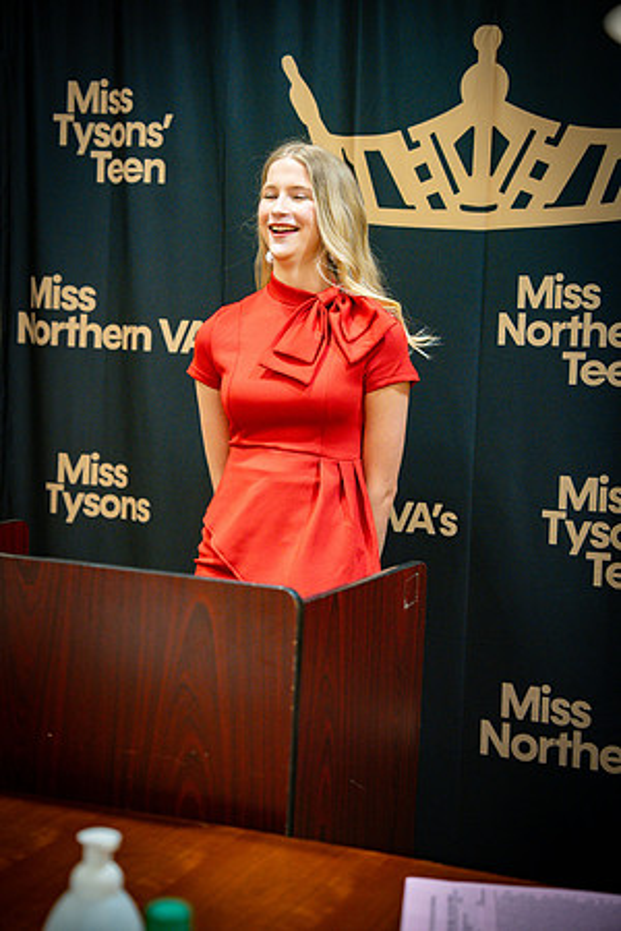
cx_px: 310
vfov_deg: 32.4
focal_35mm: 62
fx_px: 1604
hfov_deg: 21.9
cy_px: 466
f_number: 2.8
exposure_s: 1/125
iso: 1600
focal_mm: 62
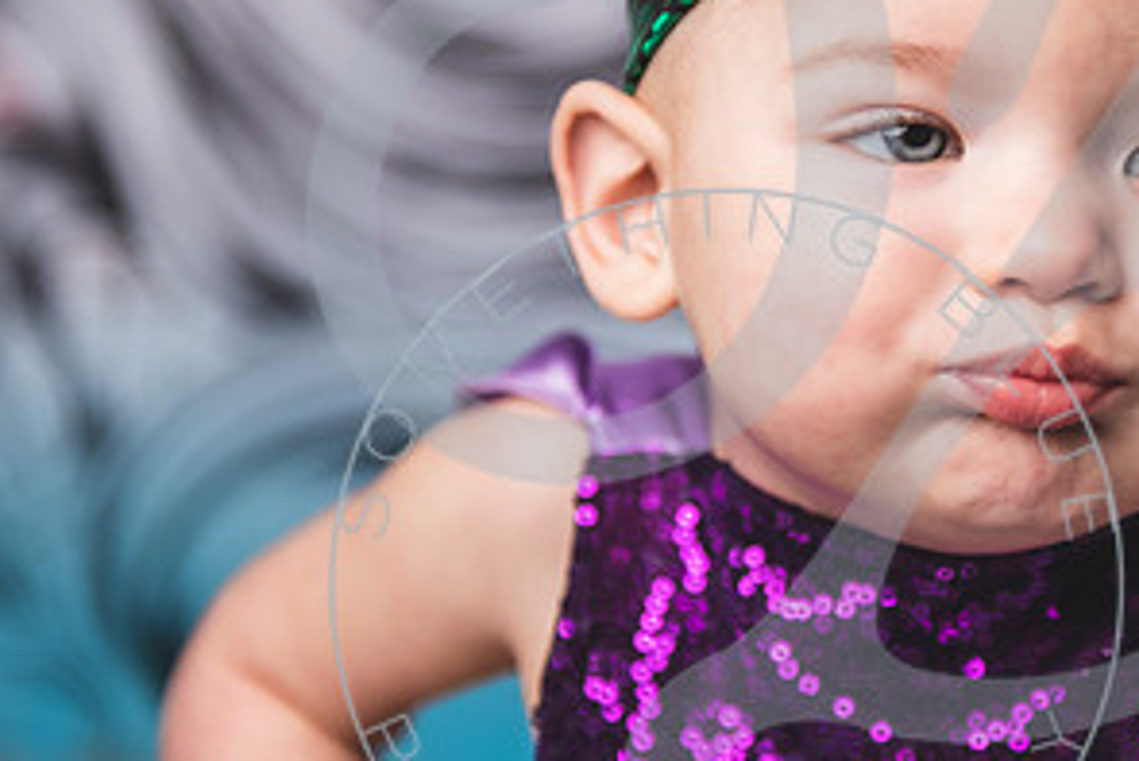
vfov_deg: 11.2
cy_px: 261
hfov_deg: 16.6
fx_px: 3862
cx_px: 919
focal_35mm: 122
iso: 100
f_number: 2.8
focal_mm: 62
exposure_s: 1/160
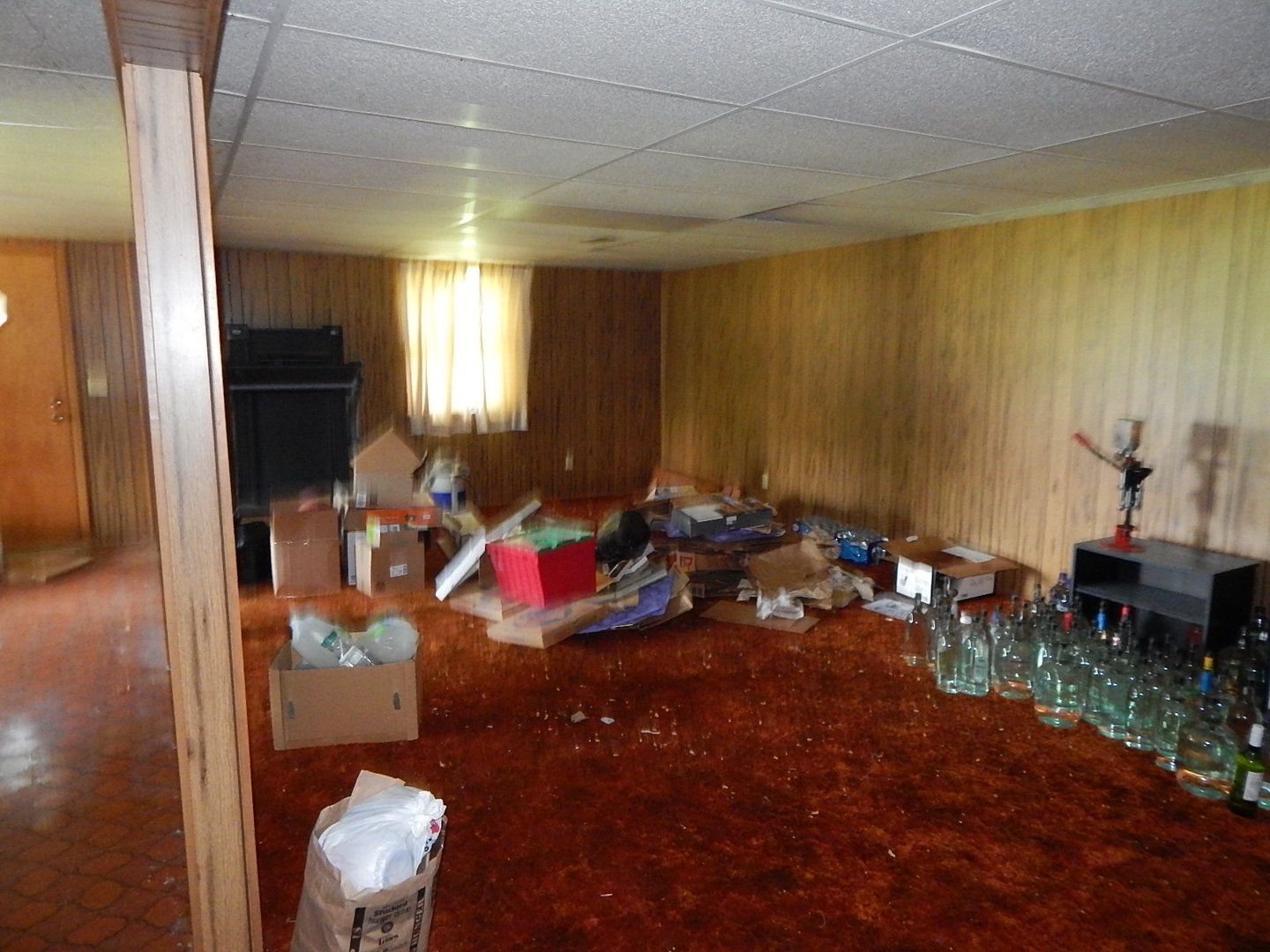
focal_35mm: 22
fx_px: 807
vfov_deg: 61.1
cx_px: 635
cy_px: 476
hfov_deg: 76.4
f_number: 3
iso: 800
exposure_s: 1/8
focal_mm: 4
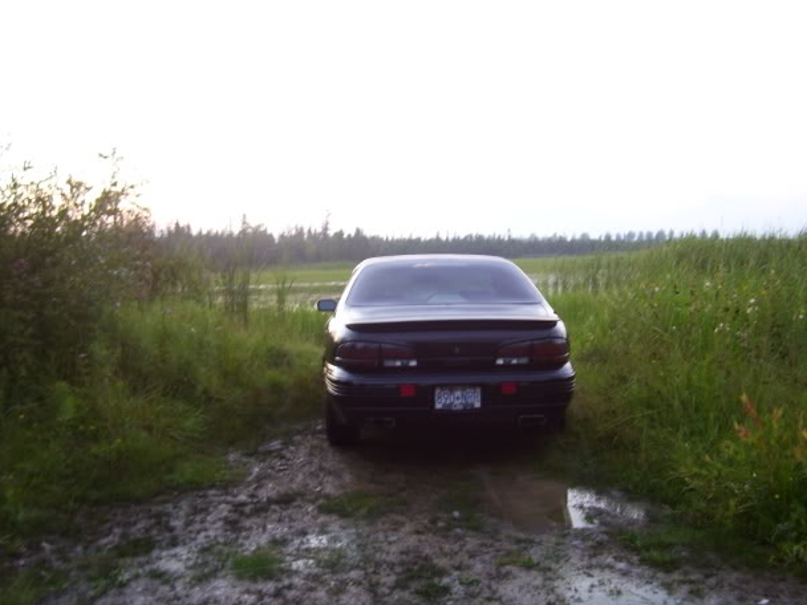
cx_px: 409
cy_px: 293
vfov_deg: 39.7
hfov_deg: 51.4
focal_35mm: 36
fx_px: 839
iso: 80
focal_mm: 5.6
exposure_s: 1/8
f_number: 2.7
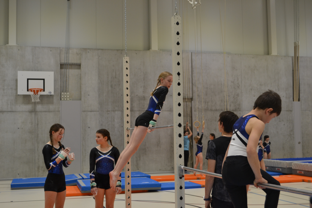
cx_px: 156
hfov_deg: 41.1
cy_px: 104
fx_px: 416
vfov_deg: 28.1
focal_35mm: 48
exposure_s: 1/60
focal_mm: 32
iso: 560
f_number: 4.8
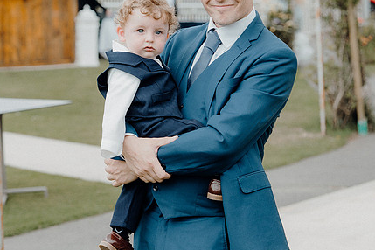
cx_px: 217
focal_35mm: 142
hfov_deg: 14.4
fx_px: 1479
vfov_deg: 9.7
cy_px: 90
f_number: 3.5
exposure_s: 1/250
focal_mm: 70
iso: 125
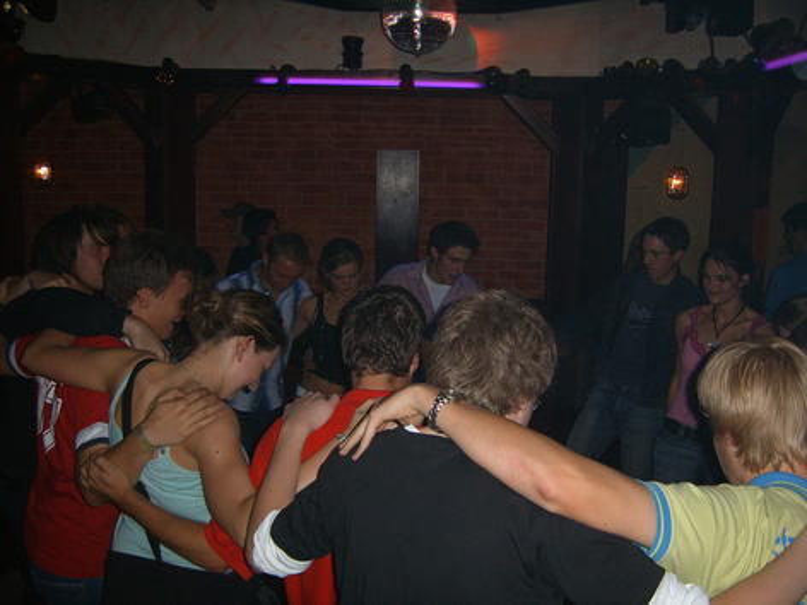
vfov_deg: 40.7
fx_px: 816
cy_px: 302
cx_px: 404
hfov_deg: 52.6
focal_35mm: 35
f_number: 2.8
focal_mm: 5.8
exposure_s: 1/30
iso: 100
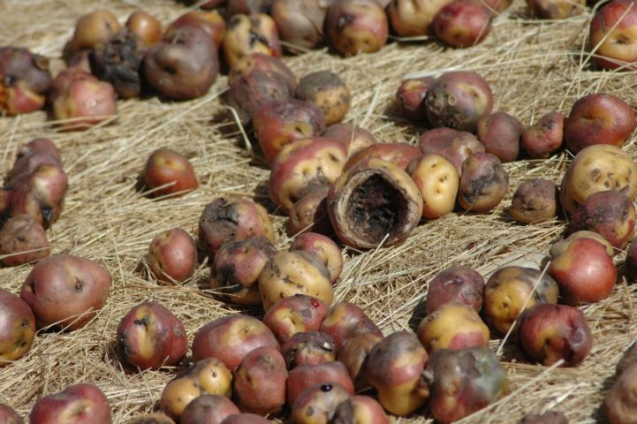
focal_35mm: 360
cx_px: 318
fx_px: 6367
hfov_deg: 5.7
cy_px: 212
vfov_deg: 3.8
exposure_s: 1/640
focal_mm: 240
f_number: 8
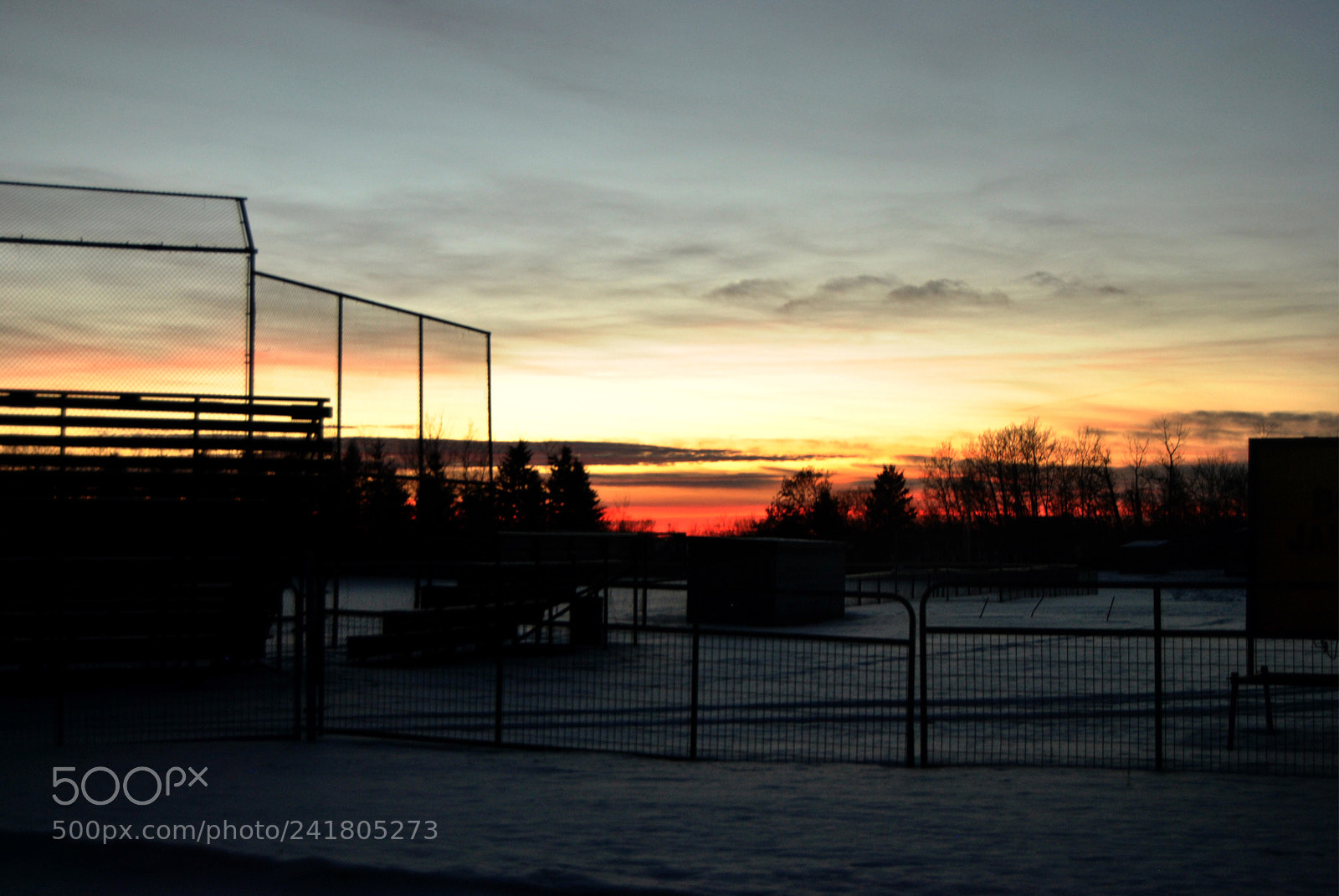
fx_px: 1955
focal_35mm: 52
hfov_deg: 37.8
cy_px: 448
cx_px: 670
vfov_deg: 25.8
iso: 400
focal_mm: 35
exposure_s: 1/25
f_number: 4.5
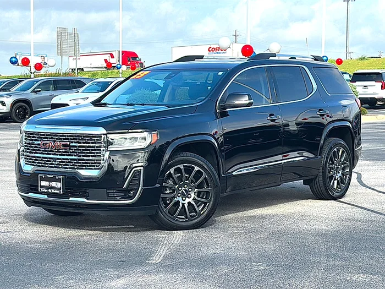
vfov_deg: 22.6
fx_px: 723
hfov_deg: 29.8
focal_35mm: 65
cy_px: 144
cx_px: 192
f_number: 1.78
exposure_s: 1/2545
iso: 64
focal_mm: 6.86
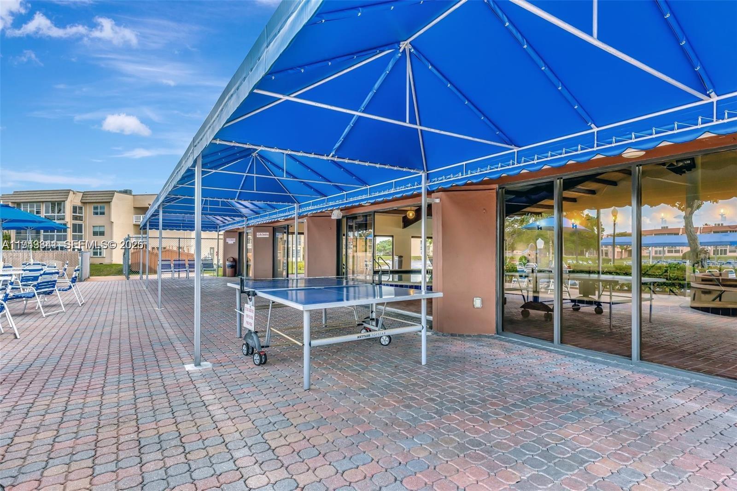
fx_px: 393
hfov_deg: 86.3
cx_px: 368
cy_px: 246
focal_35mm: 19
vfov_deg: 64.0
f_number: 8
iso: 400
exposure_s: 1/160
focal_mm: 19.2
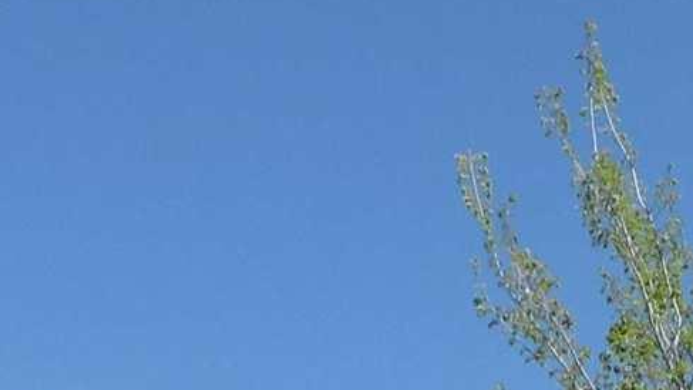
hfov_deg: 12.8
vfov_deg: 6.4
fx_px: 3032
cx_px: 784
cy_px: 1392
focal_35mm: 165
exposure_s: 1/1250
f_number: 3.3
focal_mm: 4.3
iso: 100
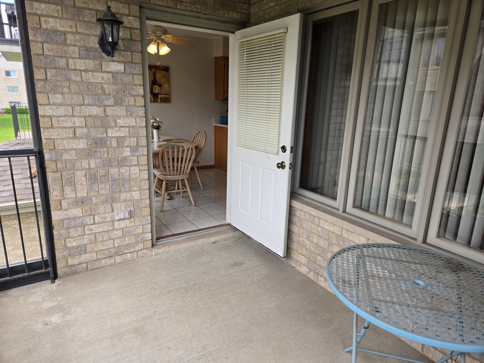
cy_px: 182
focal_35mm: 23
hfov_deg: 73.9
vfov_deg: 58.9
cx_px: 242
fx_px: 322
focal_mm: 5.4
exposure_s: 1/178
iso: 25
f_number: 1.8
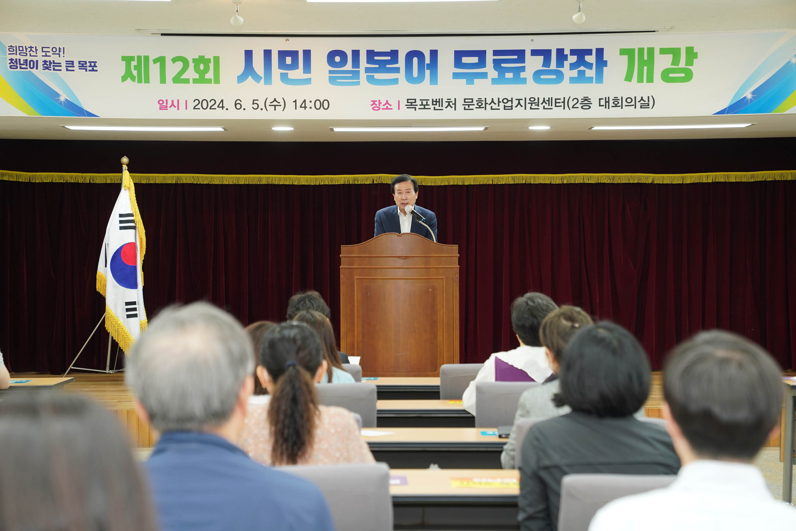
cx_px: 399
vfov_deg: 19.5
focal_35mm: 70
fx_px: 1548
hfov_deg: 28.8
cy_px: 268
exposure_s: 1/160
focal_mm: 69
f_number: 4
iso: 1250
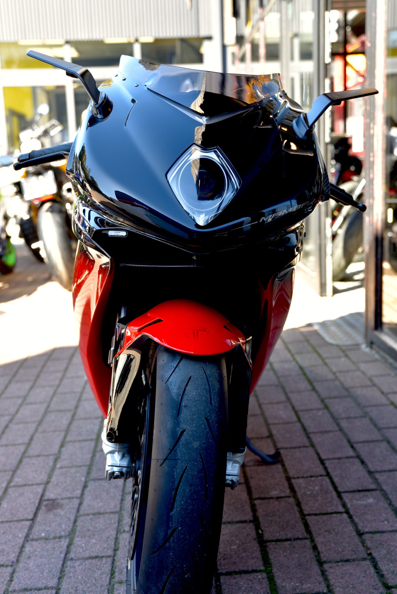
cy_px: 297
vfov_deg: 41.1
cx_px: 198
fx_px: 793
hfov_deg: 28.1
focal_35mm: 48
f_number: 4.5
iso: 200
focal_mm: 48
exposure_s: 1/80
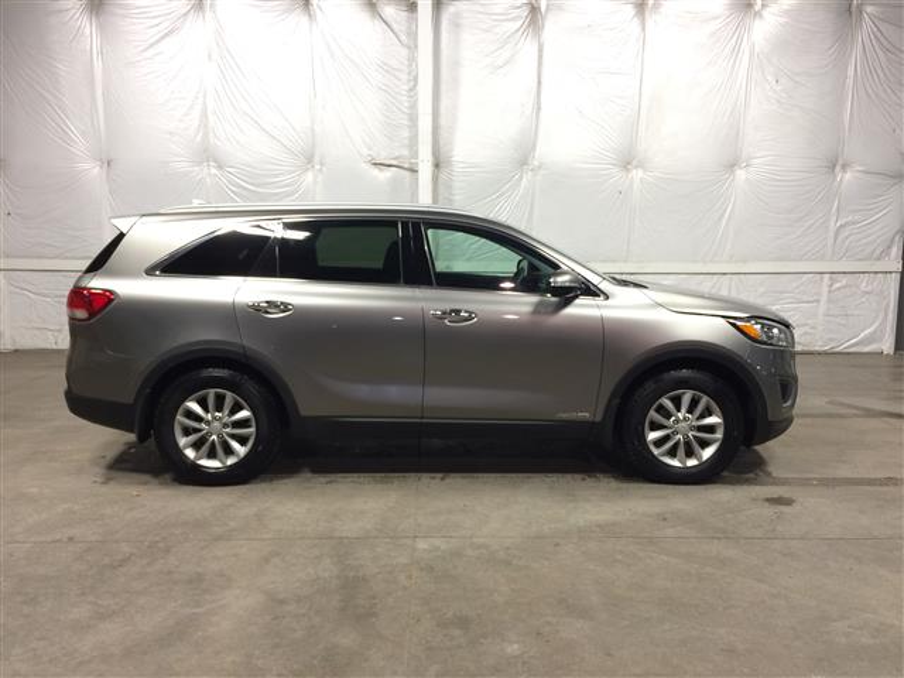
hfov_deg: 61.7
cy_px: 339
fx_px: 757
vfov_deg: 48.2
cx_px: 452
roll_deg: +1.4
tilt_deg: -10.2
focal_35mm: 29
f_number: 2.2
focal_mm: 4.15
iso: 80
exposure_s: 1/30
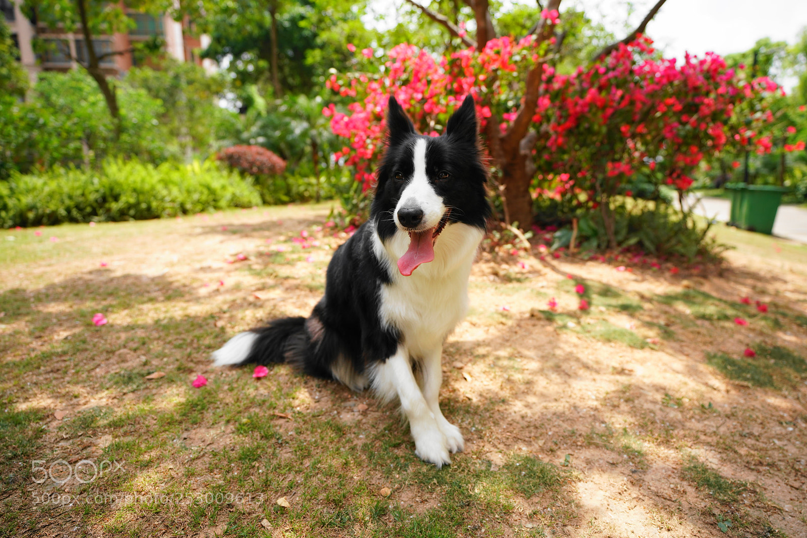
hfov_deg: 81.2
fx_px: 471
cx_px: 404
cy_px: 269
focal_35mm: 21
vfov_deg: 59.5
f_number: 2.8
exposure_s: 1/1600
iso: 250
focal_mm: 21
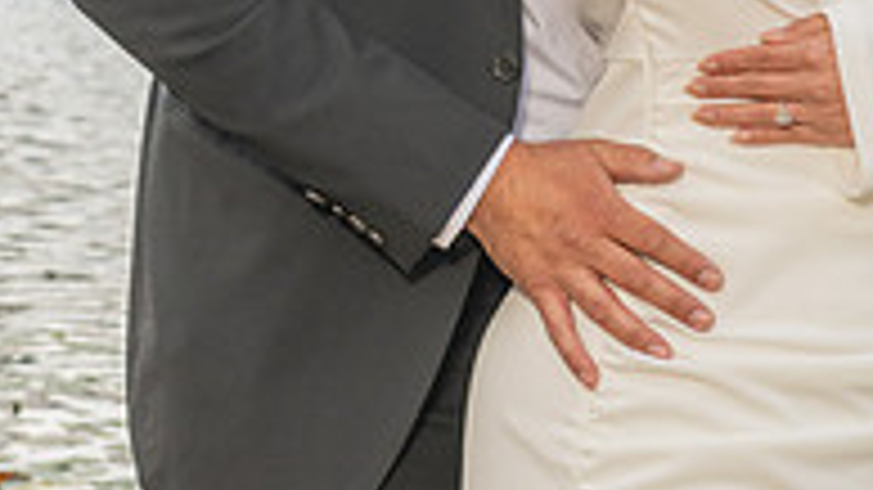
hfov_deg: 9.6
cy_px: -216
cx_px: 221
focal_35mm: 224
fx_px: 5184
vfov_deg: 5.4
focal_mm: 55
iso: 200
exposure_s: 1/125
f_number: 5.6
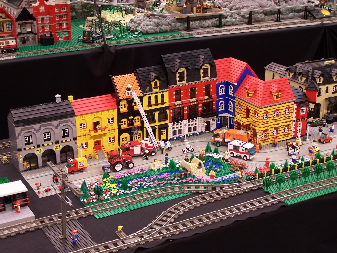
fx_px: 574
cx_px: 168
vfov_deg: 24.8
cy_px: 126
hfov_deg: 32.7
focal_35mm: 59
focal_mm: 9.8
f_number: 3.1
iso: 80
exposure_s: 1/2
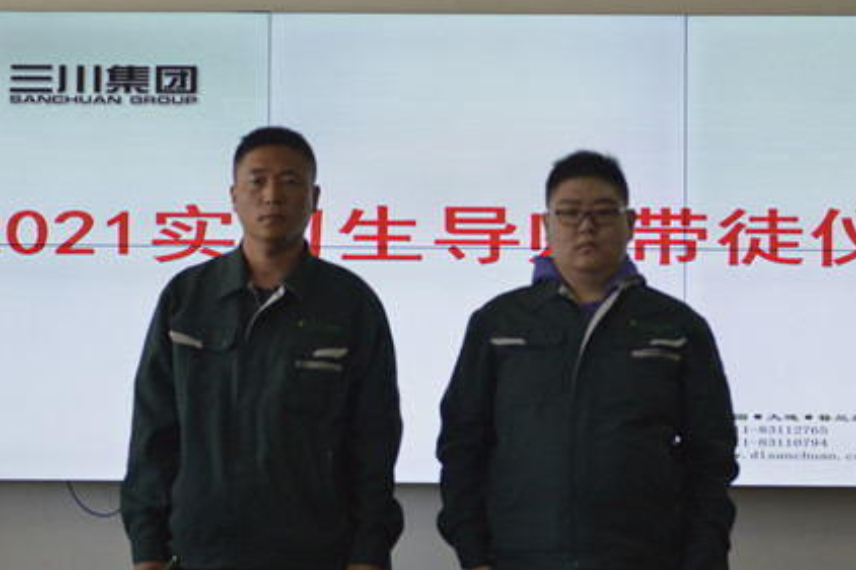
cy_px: 202
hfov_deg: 21.9
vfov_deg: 14.7
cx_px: 525
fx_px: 2210
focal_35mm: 93
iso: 2500
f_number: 2.8
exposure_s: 1/2000
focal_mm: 56
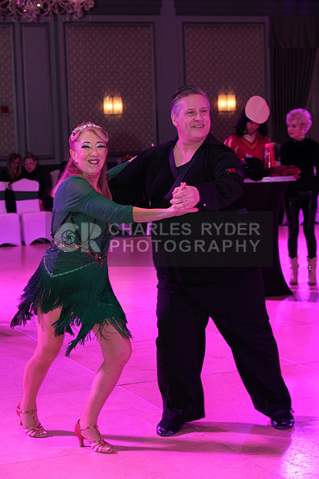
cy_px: 240
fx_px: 1063
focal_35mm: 80
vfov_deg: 25.4
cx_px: 160
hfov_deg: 17.1
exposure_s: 1/250
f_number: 6.3
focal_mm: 80
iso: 2500
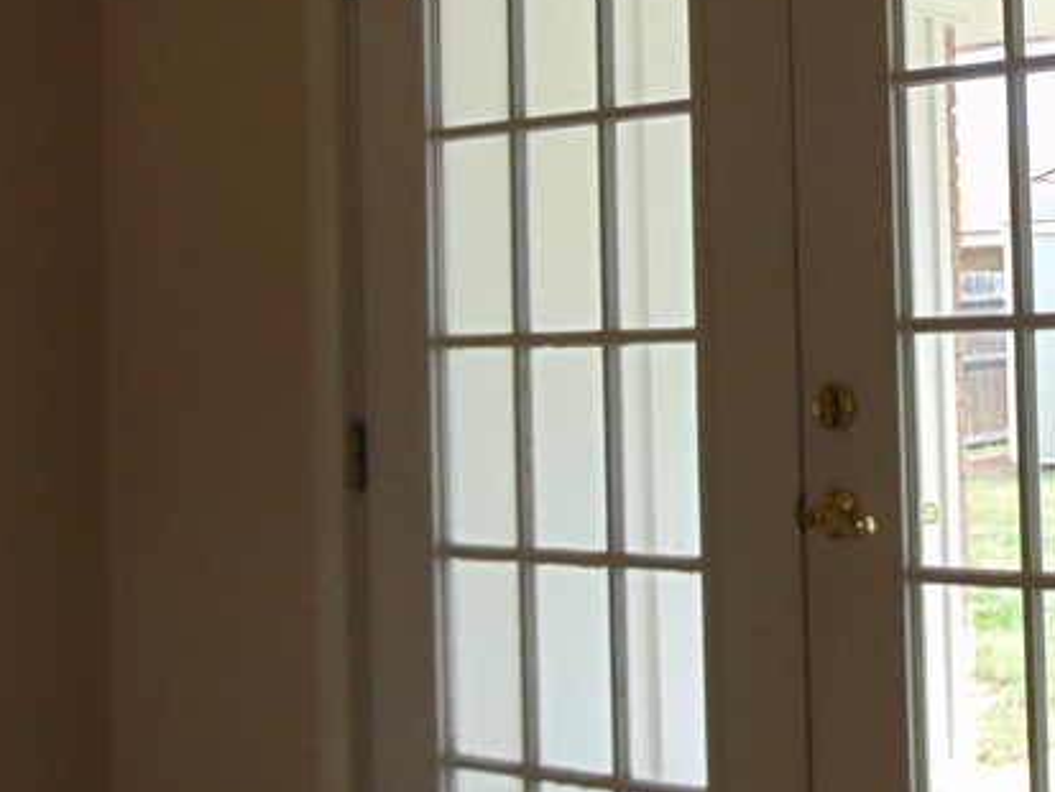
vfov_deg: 23.5
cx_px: 996
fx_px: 1890
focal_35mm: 62
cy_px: 248
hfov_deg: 29.6
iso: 80
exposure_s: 1/200
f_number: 3
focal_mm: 4.5
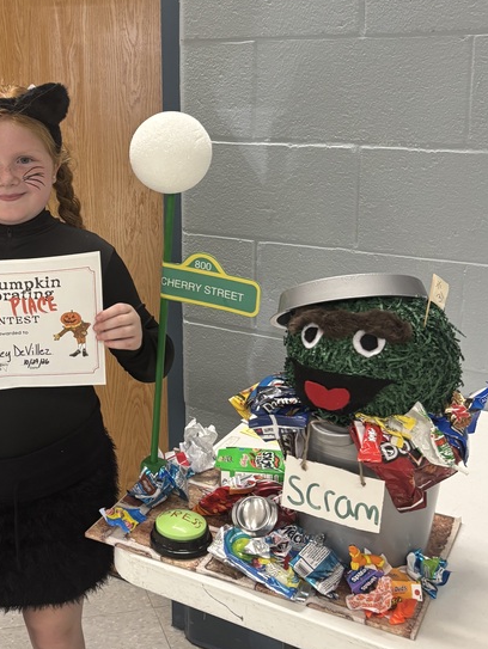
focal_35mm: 49
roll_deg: +0.9
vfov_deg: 38.6
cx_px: 60
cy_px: 235
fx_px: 920
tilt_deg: -11.1
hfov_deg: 28.7
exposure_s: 1/60
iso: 160
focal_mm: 5.96
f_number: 1.6
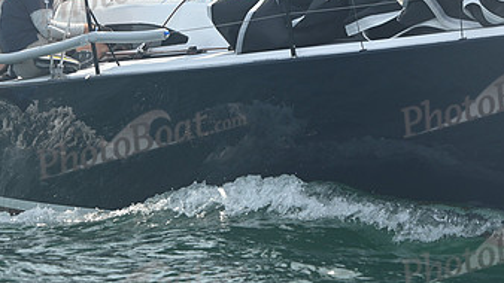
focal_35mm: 216
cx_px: 325
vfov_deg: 5.6
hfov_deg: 10.0
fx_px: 2886
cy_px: 42
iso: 320
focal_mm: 120
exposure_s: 1/1250
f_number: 6.3
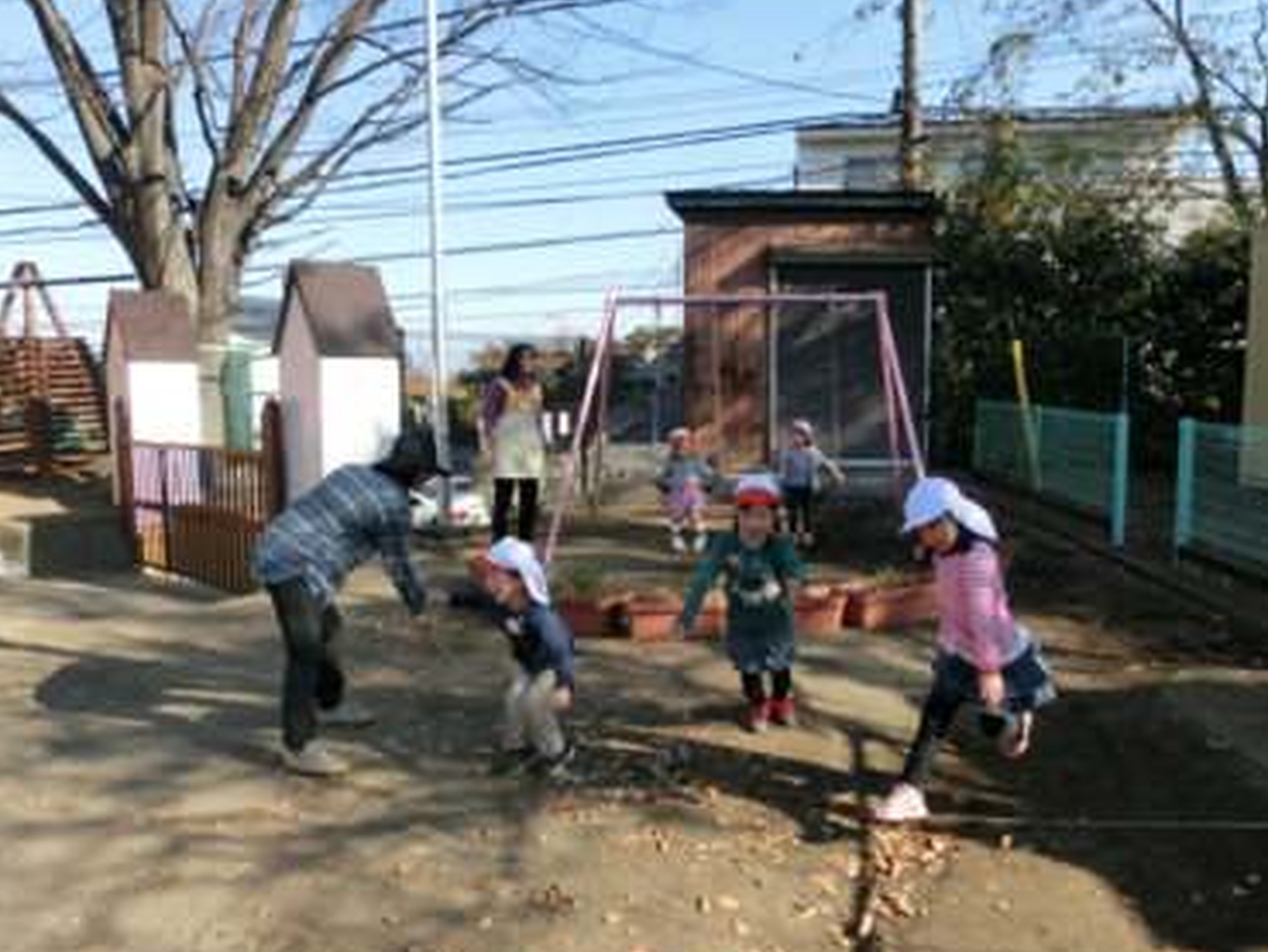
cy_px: 471
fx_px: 953
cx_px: 656
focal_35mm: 26
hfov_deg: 67.3
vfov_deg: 53.1
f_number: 3
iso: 80
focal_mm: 4.24
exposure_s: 1/640
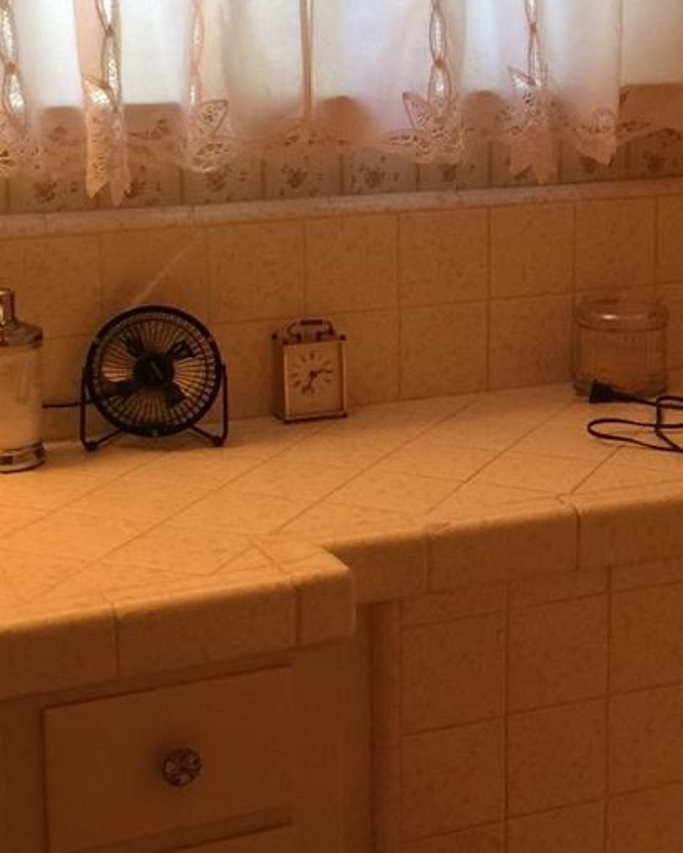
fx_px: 2097
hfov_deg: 17.9
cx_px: 720
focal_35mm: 83
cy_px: 319
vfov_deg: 22.9
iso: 40
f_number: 2.2
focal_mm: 4.15
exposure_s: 1/15
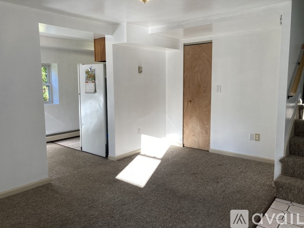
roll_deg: +0.1
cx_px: 152
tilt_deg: -7.7
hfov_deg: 63.5
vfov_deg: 49.7
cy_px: 114
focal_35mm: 28
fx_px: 246
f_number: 1.8
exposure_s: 1/120
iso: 32
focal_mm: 3.99
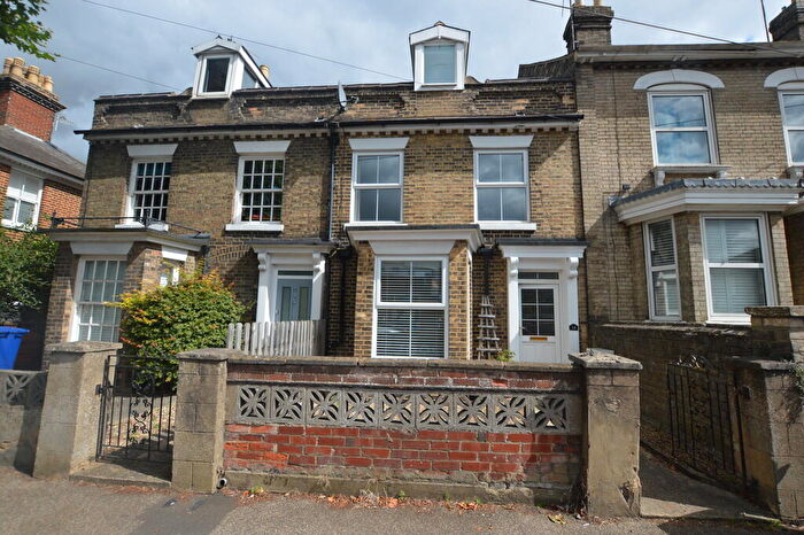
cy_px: 268
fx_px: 335
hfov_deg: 100.4
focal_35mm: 15
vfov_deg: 77.3
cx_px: 402
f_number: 8
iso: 100
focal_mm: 10
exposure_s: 1/250
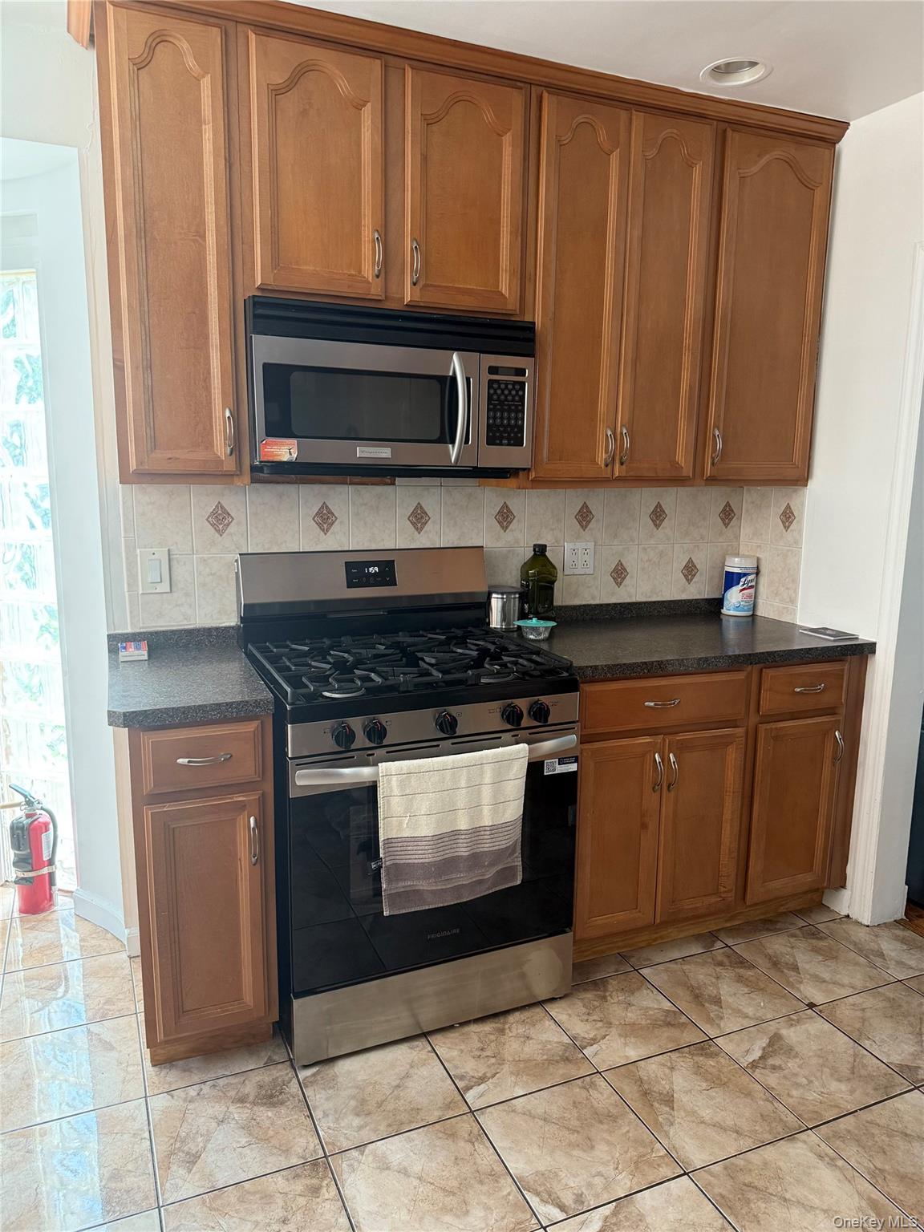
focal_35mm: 24
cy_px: 616
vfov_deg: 71.6
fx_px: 854
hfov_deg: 56.8
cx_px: 462
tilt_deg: -8.9
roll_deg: -1.5
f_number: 1.78
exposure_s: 1/66
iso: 200
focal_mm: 6.76
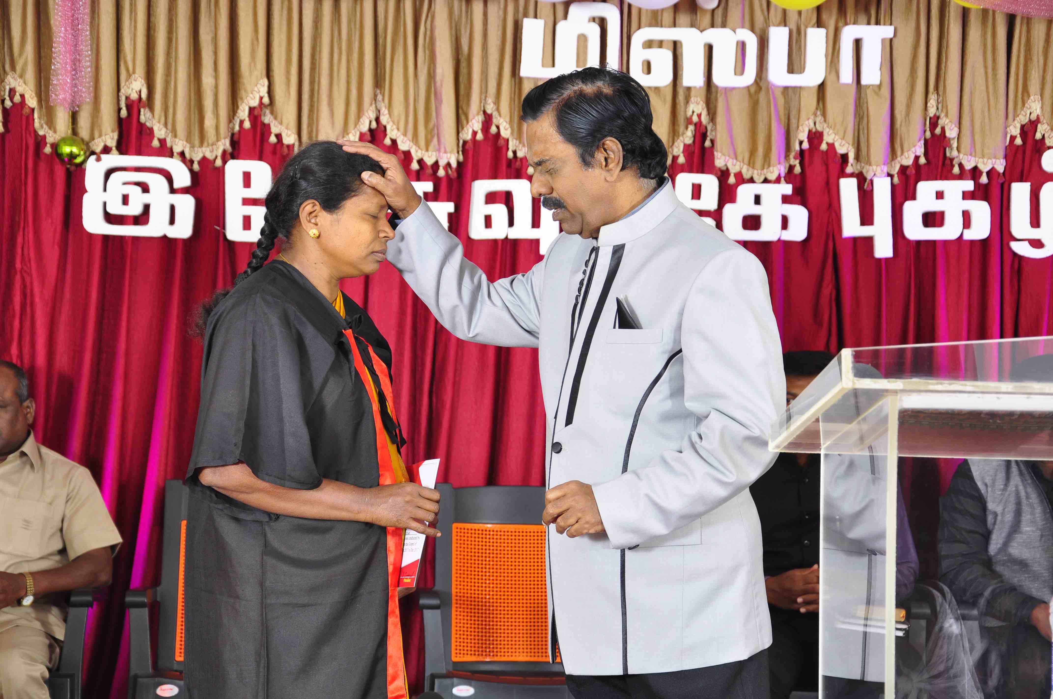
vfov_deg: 15.7
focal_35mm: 87
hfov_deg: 23.4
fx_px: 2542
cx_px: 526
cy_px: 350
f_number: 5
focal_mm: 58
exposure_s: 1/80
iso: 320
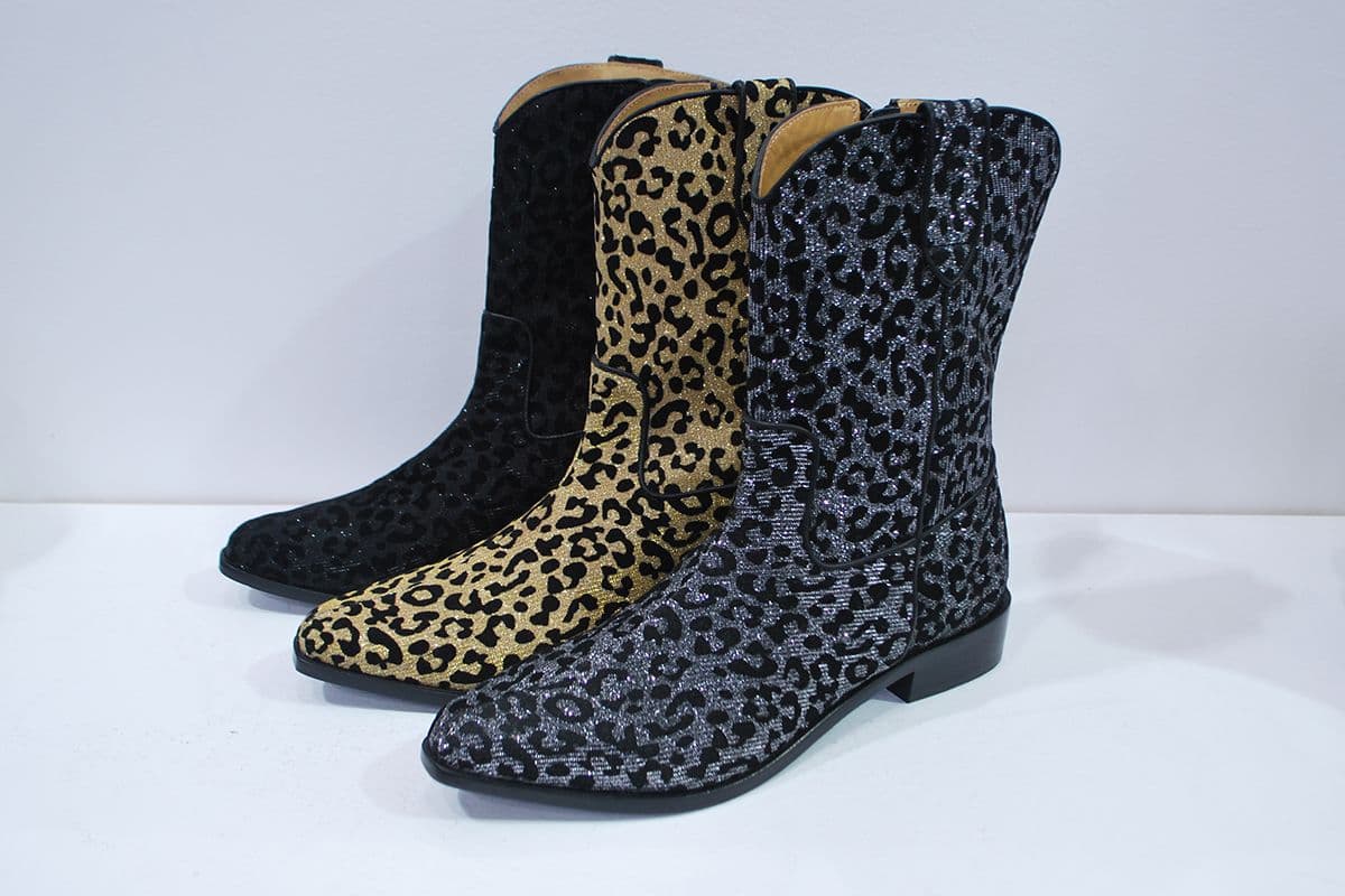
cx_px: 672
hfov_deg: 61.9
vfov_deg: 43.6
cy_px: 448
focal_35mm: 30
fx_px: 1121
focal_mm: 20
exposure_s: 1/100
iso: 200
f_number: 5
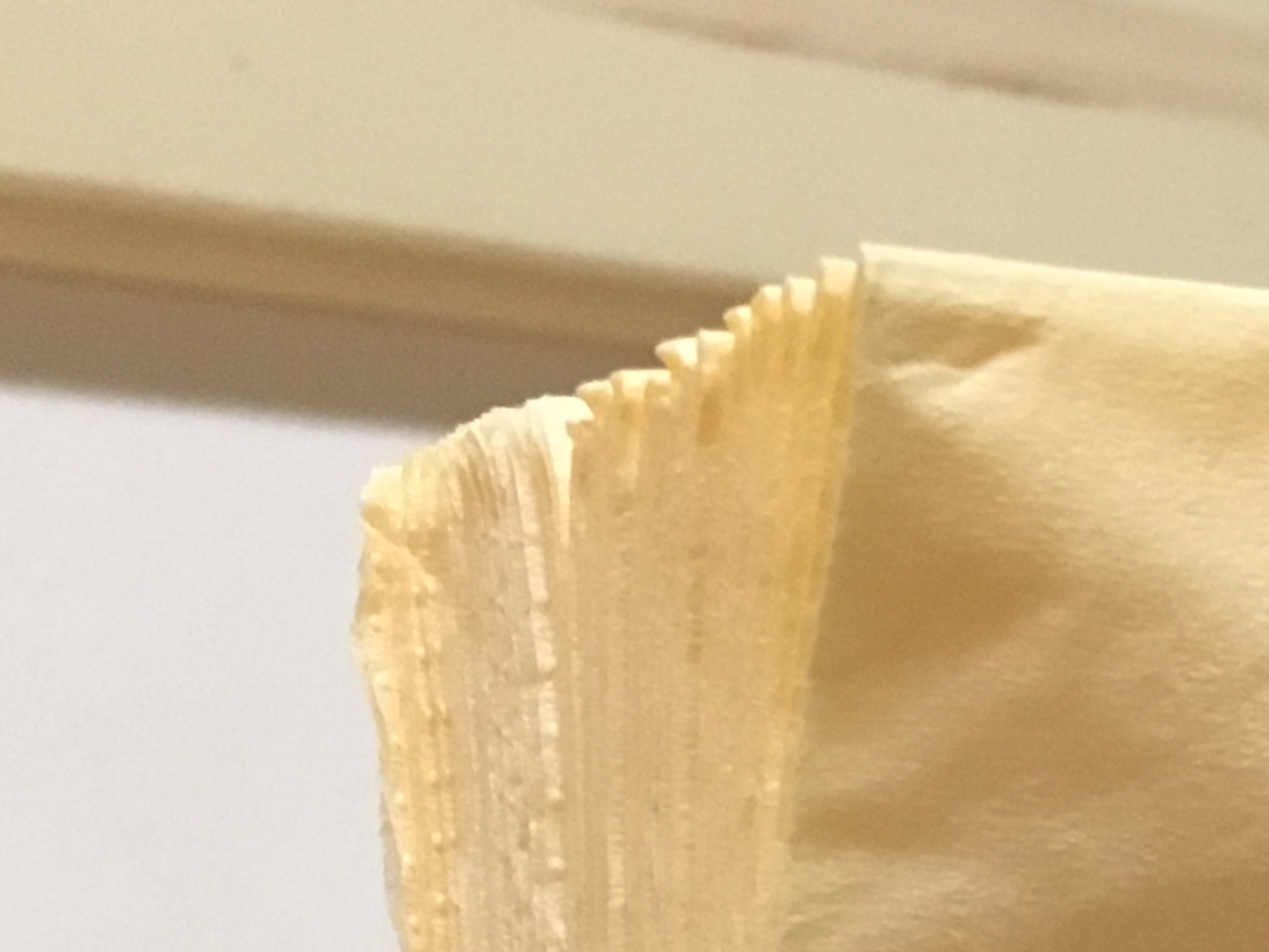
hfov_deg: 17.8
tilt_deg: -8.0
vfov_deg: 12.7
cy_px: 1671
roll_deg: +1.7
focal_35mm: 107
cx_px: 1343
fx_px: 3923
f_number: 2.2
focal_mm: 4.15
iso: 200
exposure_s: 1/25
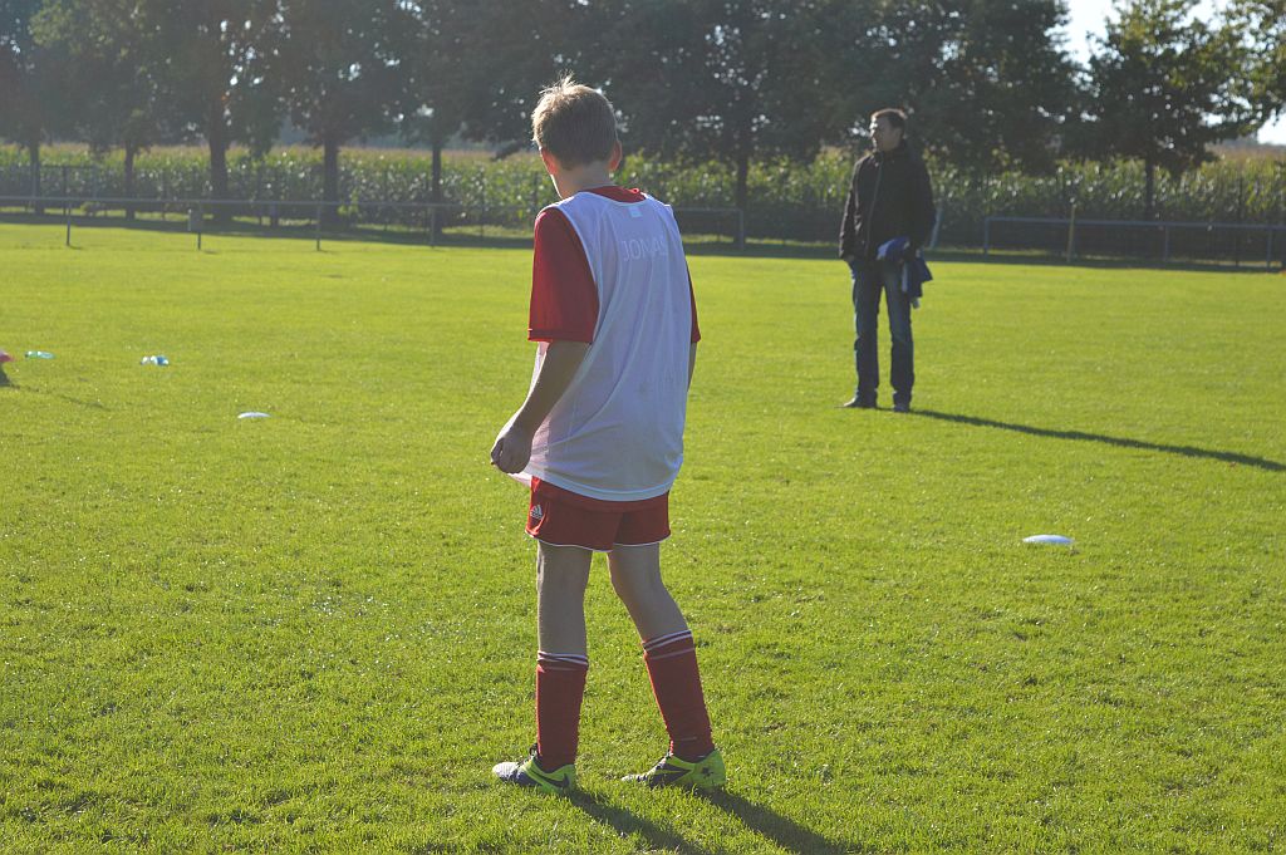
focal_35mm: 82
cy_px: 428
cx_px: 643
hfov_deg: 24.6
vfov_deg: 16.5
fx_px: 2945
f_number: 5.6
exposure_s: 1/1250
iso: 400
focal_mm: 55
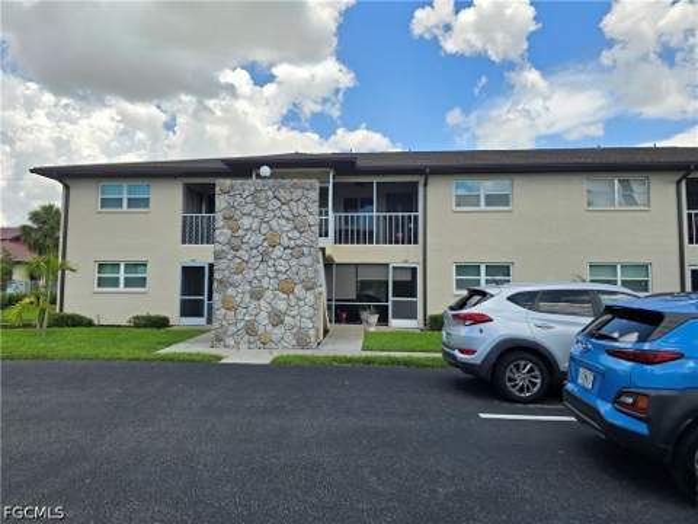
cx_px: 349
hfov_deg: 73.9
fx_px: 464
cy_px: 262
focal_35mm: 23
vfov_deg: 58.9
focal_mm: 6.3
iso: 12
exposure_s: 1/638
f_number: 1.7
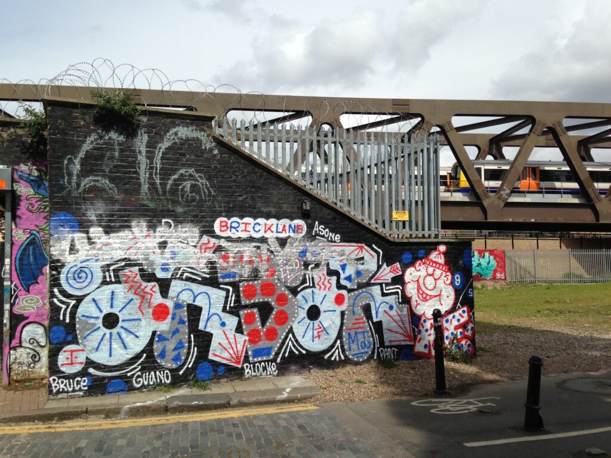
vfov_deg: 42.9
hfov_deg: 55.4
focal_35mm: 33
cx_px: 306
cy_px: 229
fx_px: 582
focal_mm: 4.13
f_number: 2.4
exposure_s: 1/2088
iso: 50
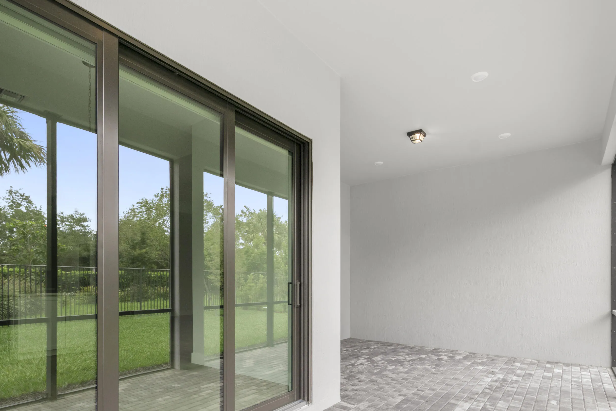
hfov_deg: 90.0
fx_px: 308
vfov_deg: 66.8
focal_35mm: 18
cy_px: 245
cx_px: 304
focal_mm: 10
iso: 100
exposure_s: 1/13
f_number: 8
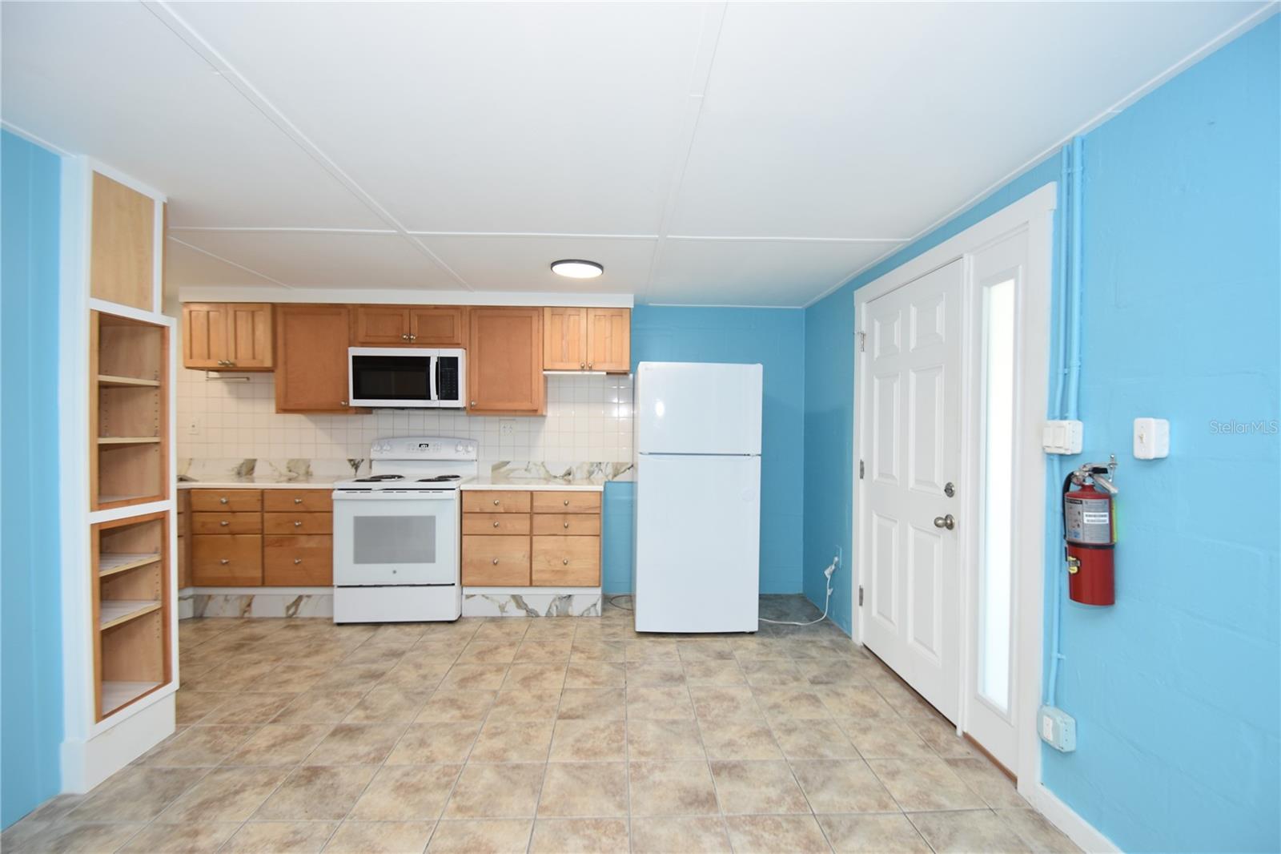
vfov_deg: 77.3
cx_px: 640
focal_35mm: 15
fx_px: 534
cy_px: 427
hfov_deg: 100.4
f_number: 4
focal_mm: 10
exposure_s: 1/60
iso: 280
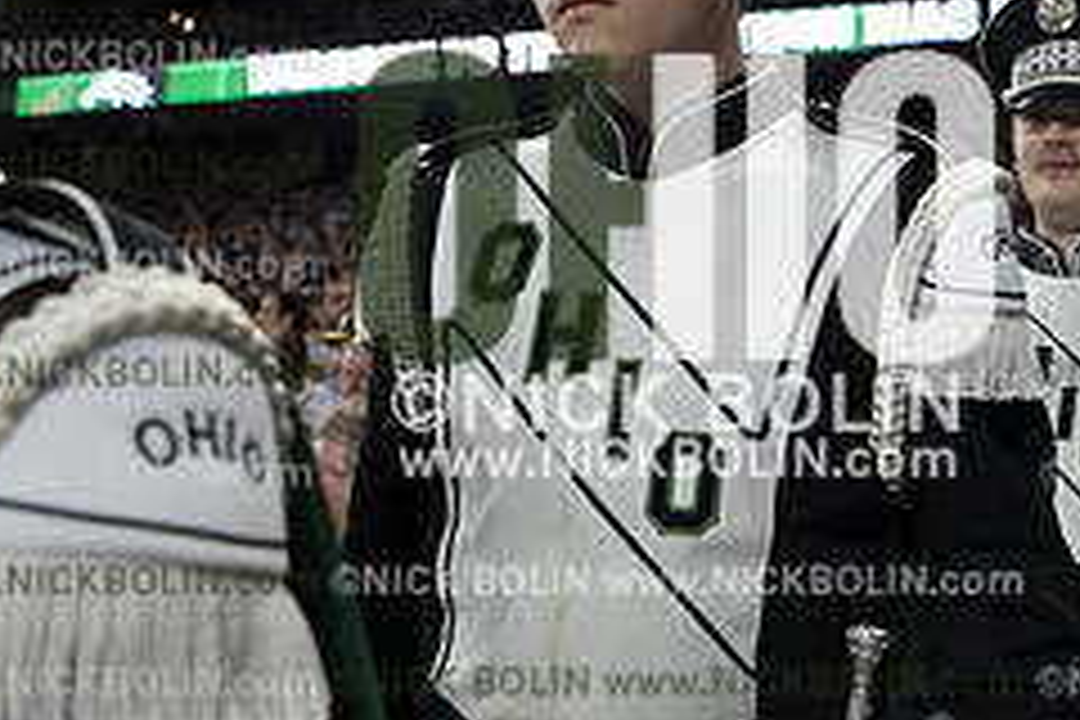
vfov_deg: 23.3
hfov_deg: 34.3
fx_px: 1740
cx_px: 675
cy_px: 268
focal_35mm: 58
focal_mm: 24
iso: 1250
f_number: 2.8
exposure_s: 1/640
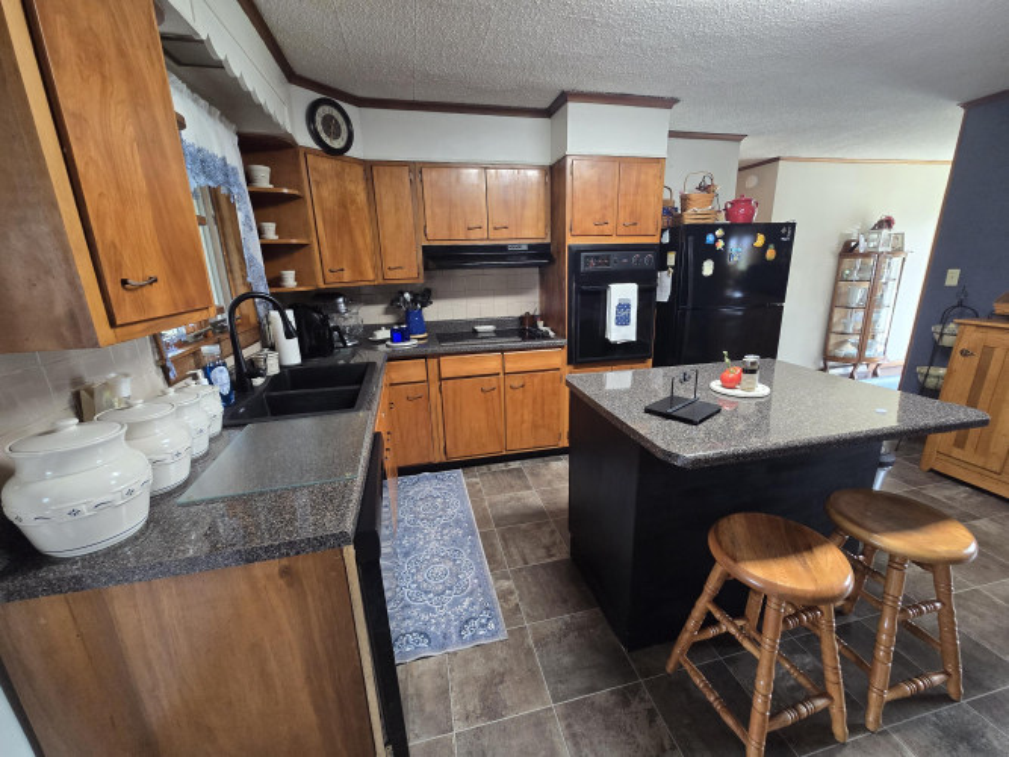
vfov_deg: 89.9
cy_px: 378
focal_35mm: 13
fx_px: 379
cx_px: 504
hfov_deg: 106.2
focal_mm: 2.2
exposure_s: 1/60
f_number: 2.2
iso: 400
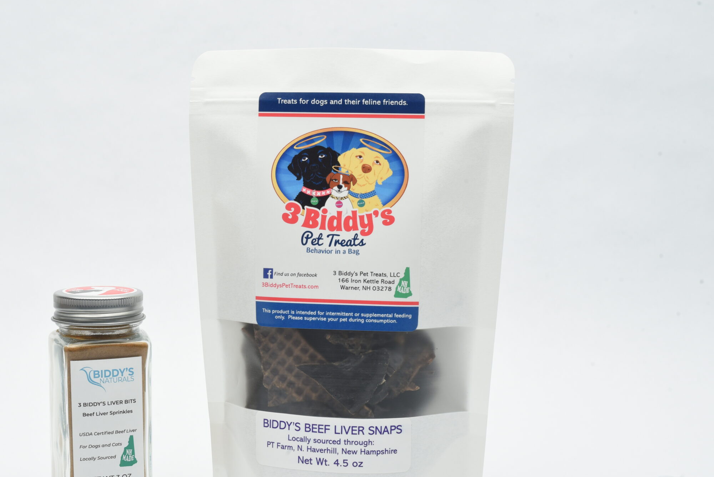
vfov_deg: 21.2
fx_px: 1270
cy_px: 289
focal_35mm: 64
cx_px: 268
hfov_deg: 31.3
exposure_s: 1/60
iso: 800
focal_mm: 50
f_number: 16
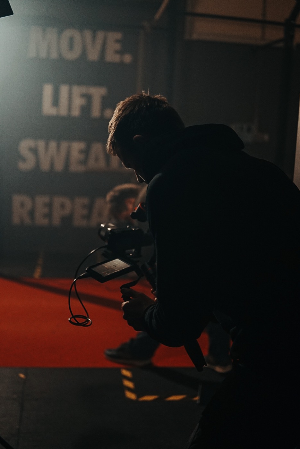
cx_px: 150
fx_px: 562
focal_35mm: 45
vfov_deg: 43.6
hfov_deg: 29.9
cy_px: 224
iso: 800
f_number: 1.4
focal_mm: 30
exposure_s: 1/1250
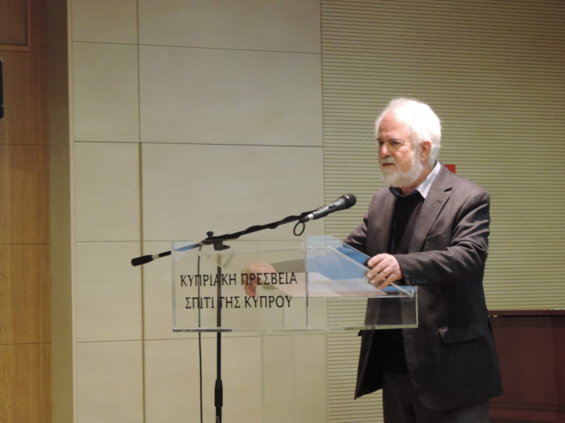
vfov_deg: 11.0
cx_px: 282
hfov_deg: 14.6
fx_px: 2203
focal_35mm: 135
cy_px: 212
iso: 800
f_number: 4.3
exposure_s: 1/25
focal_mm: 24
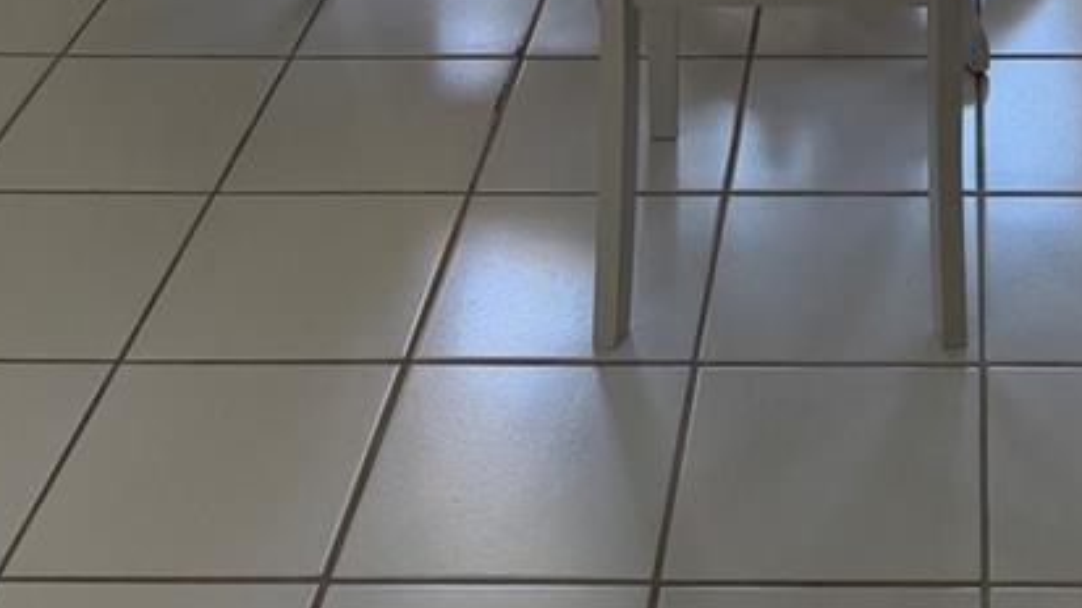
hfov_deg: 26.9
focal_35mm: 76
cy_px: -776
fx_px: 2180
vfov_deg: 12.8
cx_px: 975
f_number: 1.78
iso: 100
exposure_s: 1/121
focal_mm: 6.76
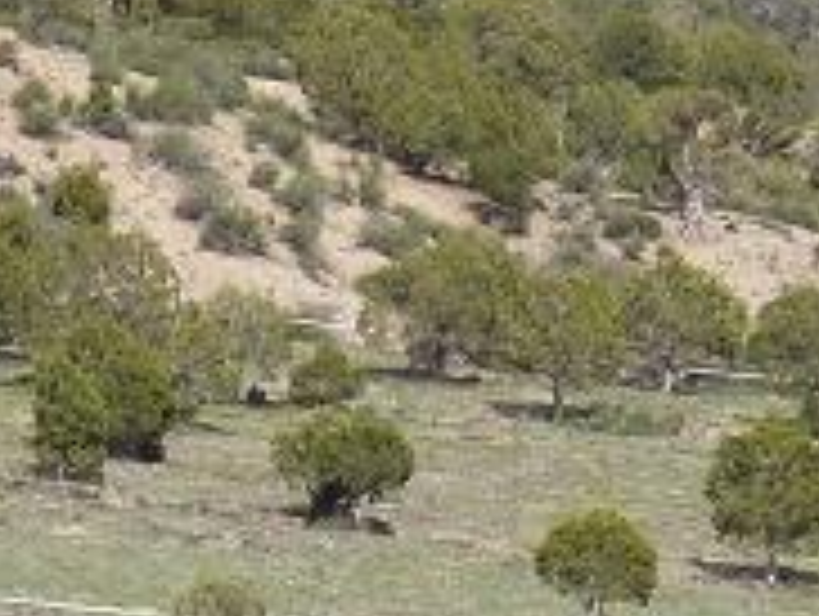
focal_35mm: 506
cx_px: 410
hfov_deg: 3.9
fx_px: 11988
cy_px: 153
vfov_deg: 2.9
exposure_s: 1/640
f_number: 4.4
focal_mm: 13.52
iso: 100
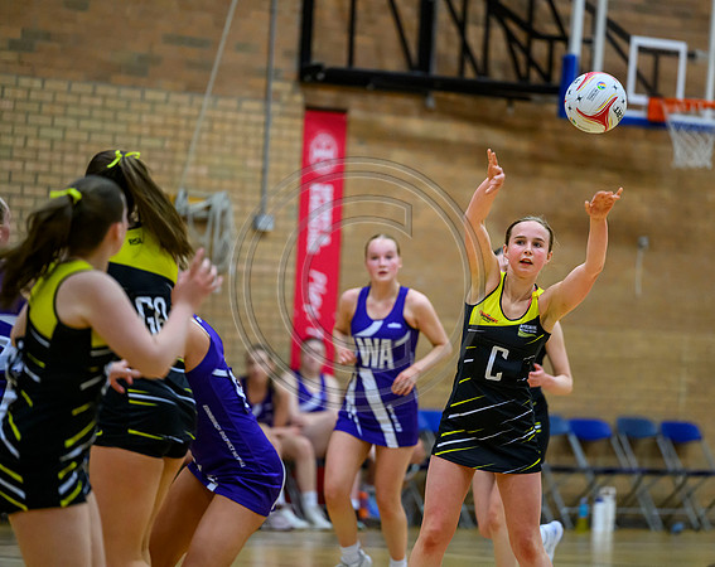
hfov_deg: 8.5
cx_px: 427
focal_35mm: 229
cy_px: 285
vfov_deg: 6.7
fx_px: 4827
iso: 5000
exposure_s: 1/1000
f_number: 2.8
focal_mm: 200
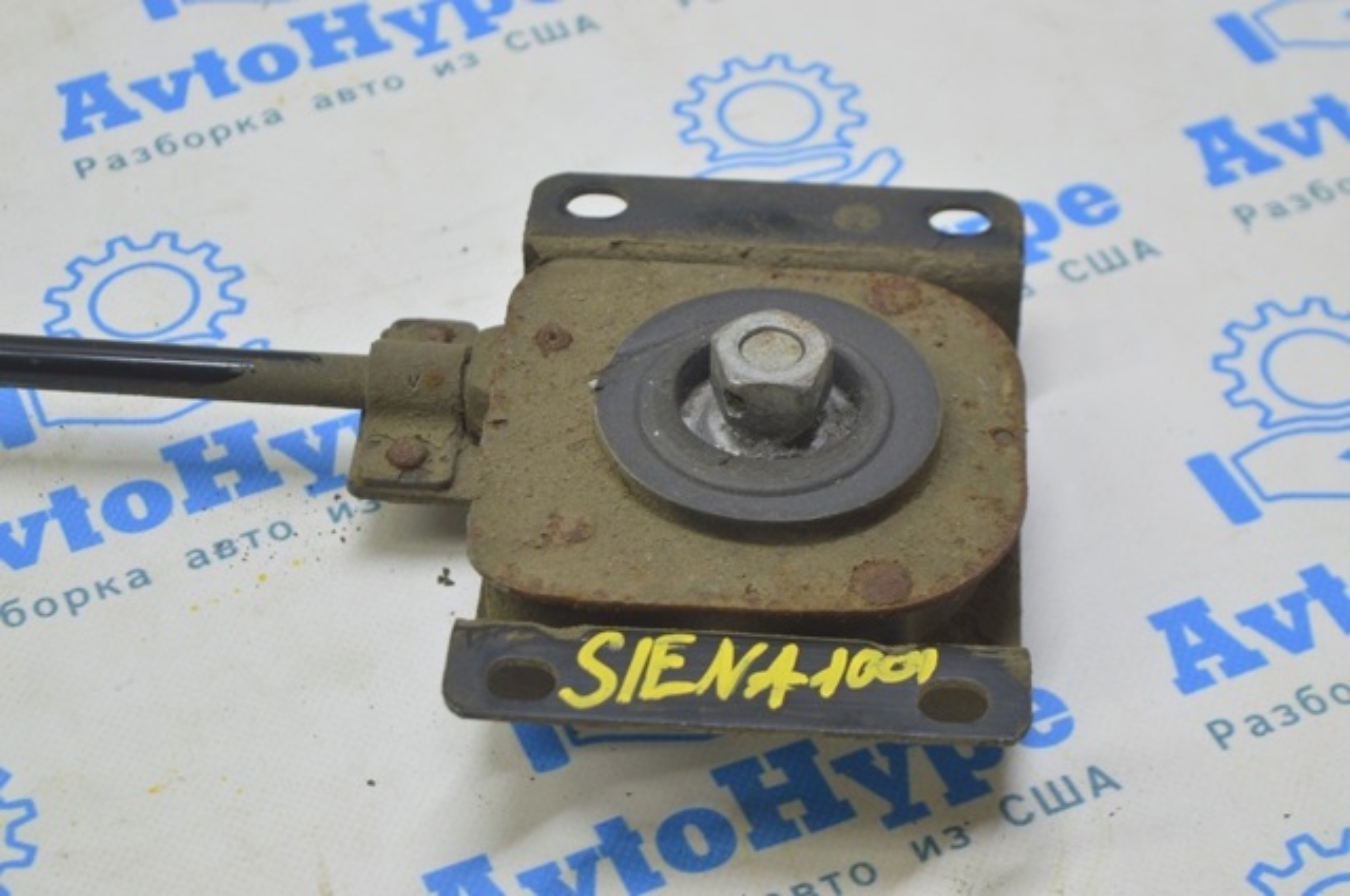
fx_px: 3090
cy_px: 448
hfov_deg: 24.6
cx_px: 675
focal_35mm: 82
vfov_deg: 16.5
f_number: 5.6
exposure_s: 1/20
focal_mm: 55
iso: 400
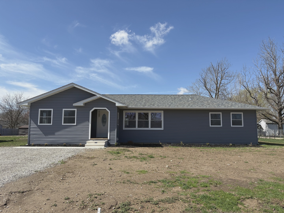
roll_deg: -0.1
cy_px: 106
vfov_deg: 53.1
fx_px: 213
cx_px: 142
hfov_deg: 67.3
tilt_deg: +6.3
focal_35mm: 26
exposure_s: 1/3448
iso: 50
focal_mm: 5.96
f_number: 1.6
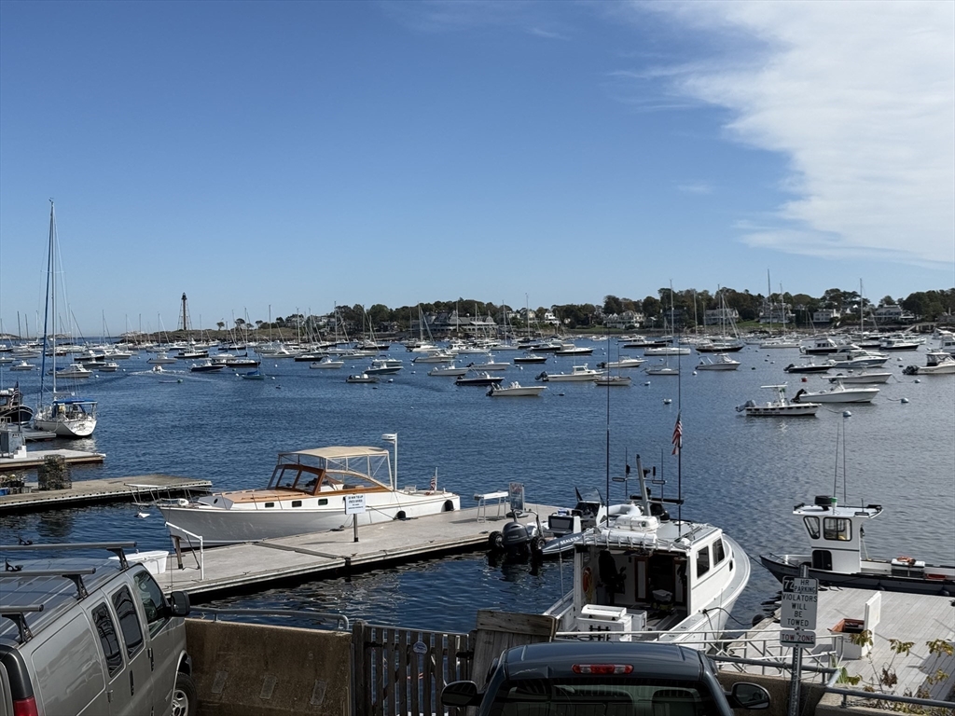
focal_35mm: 48
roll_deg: +0.7
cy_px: 358
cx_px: 478
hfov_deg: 39.7
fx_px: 1324
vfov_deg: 30.3
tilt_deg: -0.2
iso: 64
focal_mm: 6.76
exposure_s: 1/6536
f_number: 1.78
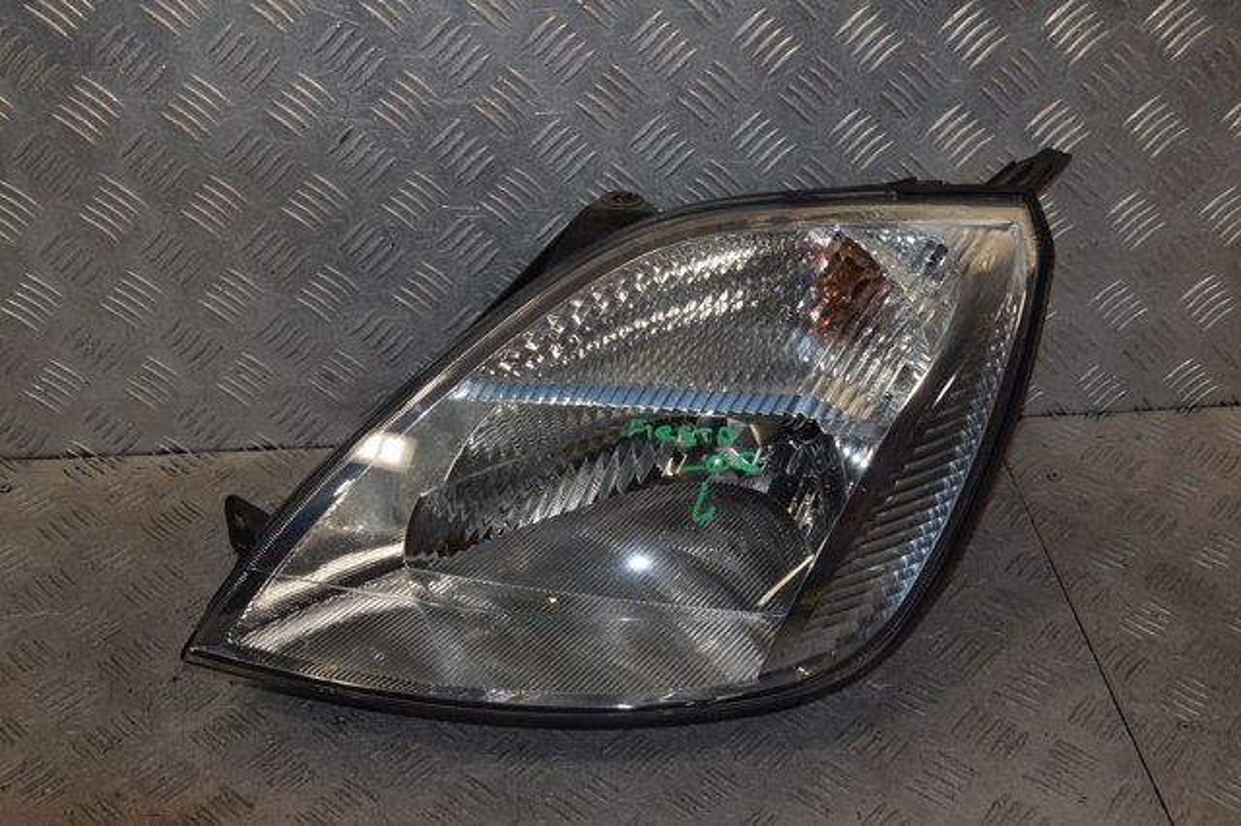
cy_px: 413
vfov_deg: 29.8
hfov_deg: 43.6
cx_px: 620
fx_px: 1550
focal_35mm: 45
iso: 800
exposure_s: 1/200
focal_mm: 30
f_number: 10
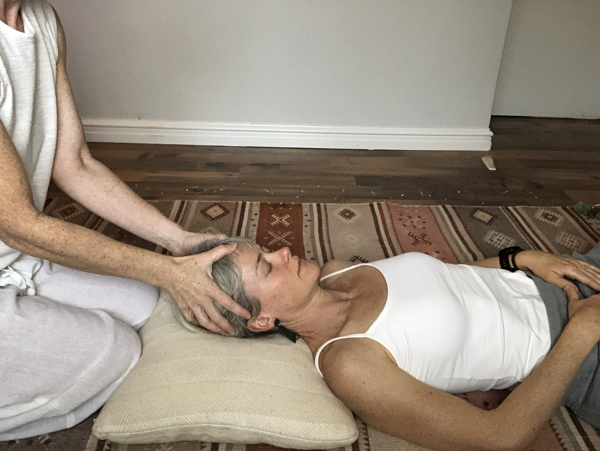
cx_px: 300
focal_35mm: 32
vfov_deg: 44.2
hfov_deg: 56.8
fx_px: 555
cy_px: 226
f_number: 2.2
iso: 320
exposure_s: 1/30
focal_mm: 2.87
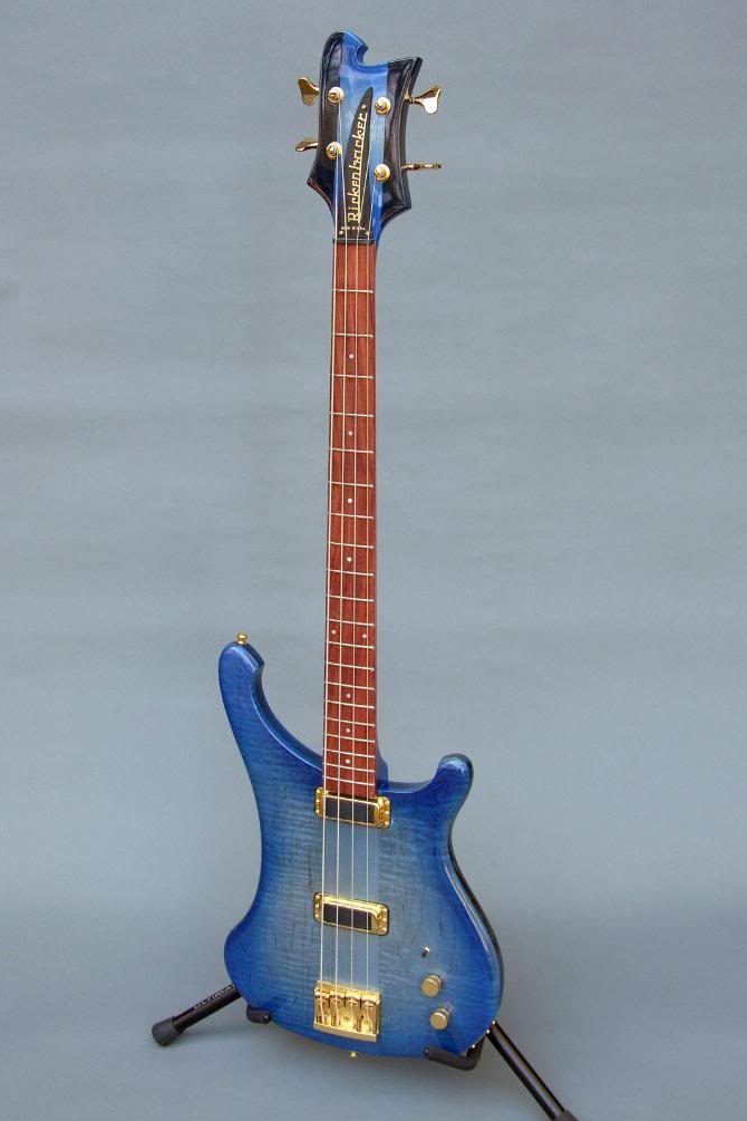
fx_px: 1649
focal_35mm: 53
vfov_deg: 37.5
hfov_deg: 25.5
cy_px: 552
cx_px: 376
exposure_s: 1/16
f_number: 5.4
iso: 100
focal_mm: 12.7
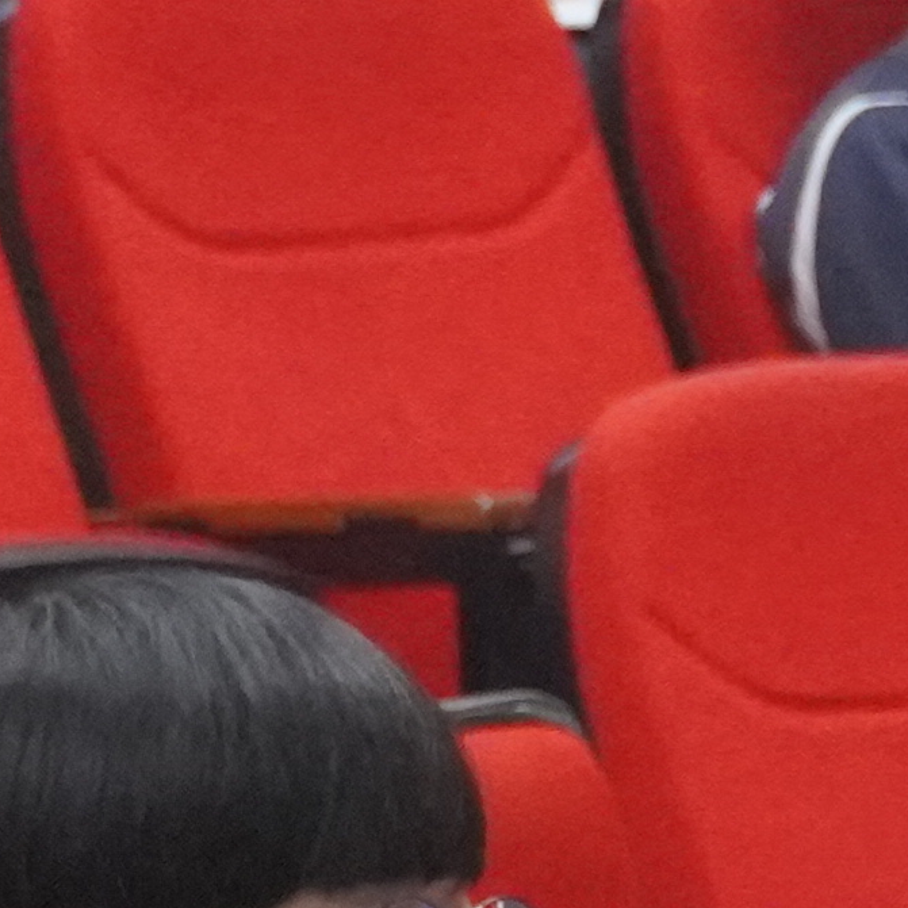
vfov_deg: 3.9
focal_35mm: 445
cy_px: 1050
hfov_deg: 3.9
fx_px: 13200
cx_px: 2302
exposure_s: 1/160
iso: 4000
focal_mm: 39
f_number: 5.6
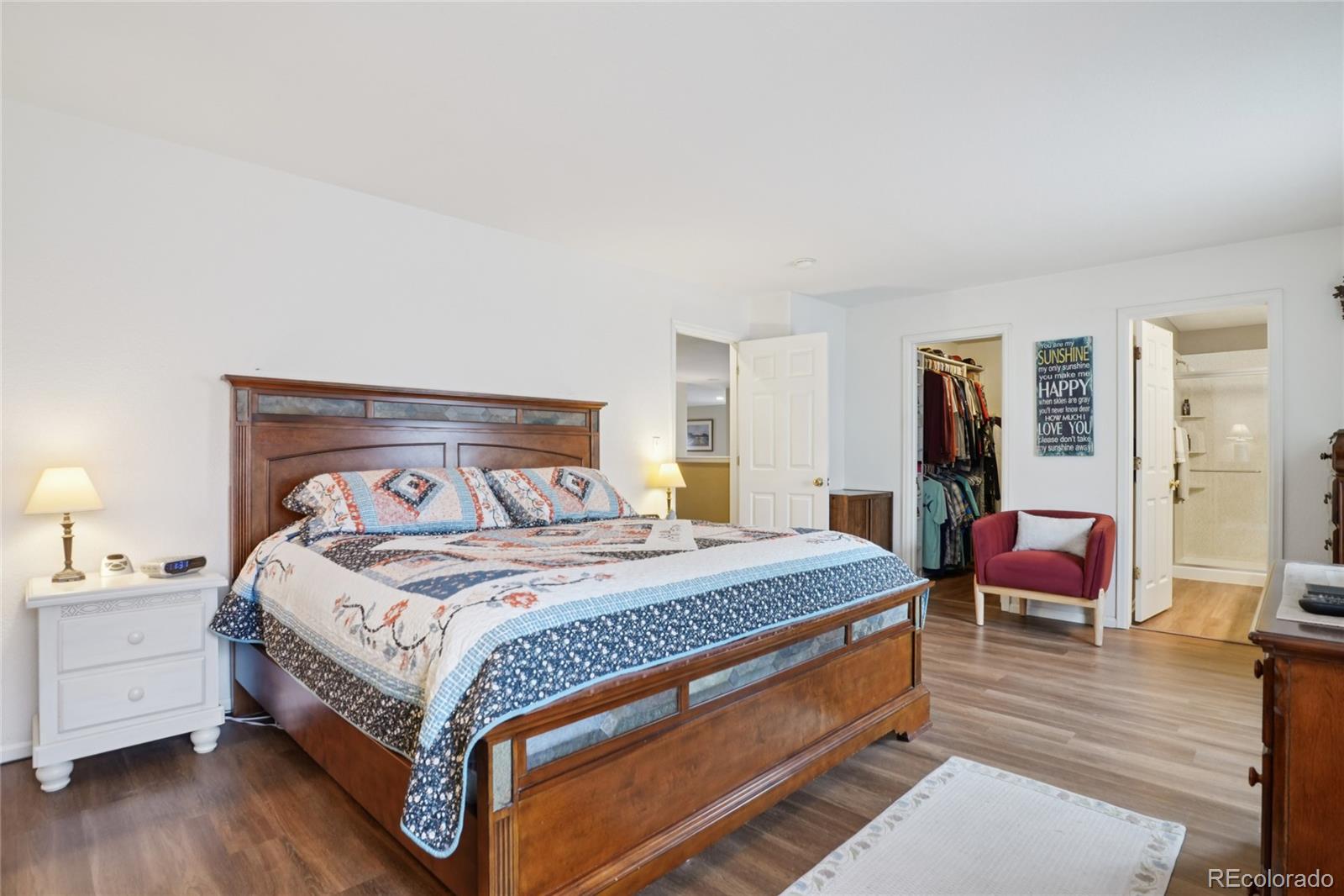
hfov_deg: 95.0
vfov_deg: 72.0
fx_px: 616
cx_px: 672
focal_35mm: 16
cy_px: 448
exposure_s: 1/10
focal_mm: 11
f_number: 8
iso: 400
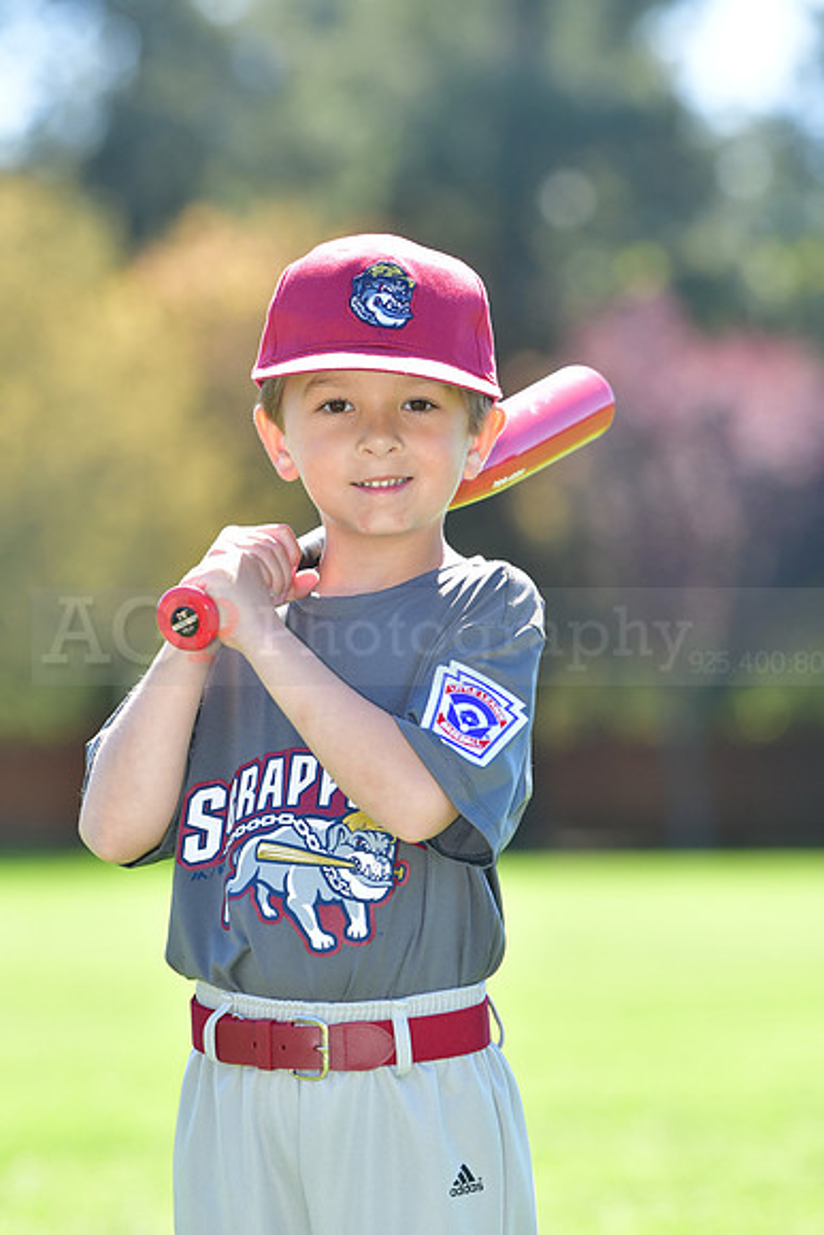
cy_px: 618
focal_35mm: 218
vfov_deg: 9.5
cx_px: 412
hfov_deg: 6.3
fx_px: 7462
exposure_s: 1/1000
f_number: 4.5
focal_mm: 145
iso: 400
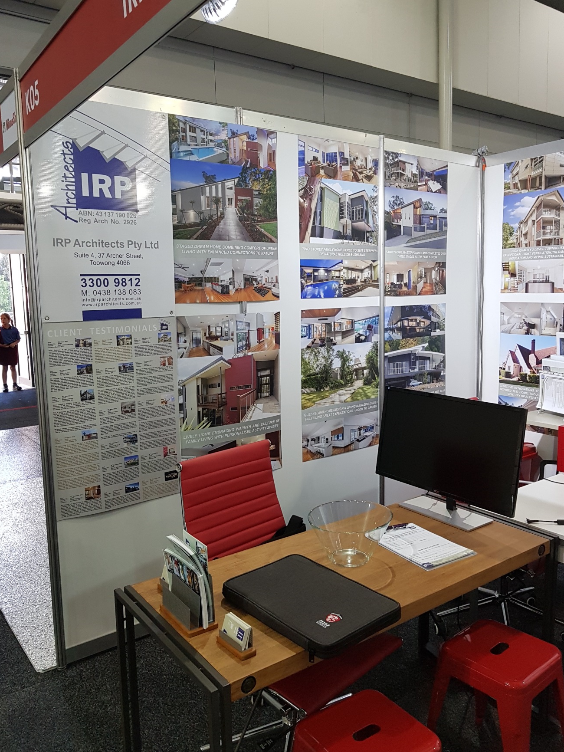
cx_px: 275
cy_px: 370
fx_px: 586
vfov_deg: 65.3
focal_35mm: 27
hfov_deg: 51.4
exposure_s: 1/50
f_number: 1.7
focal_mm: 4.2
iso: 160
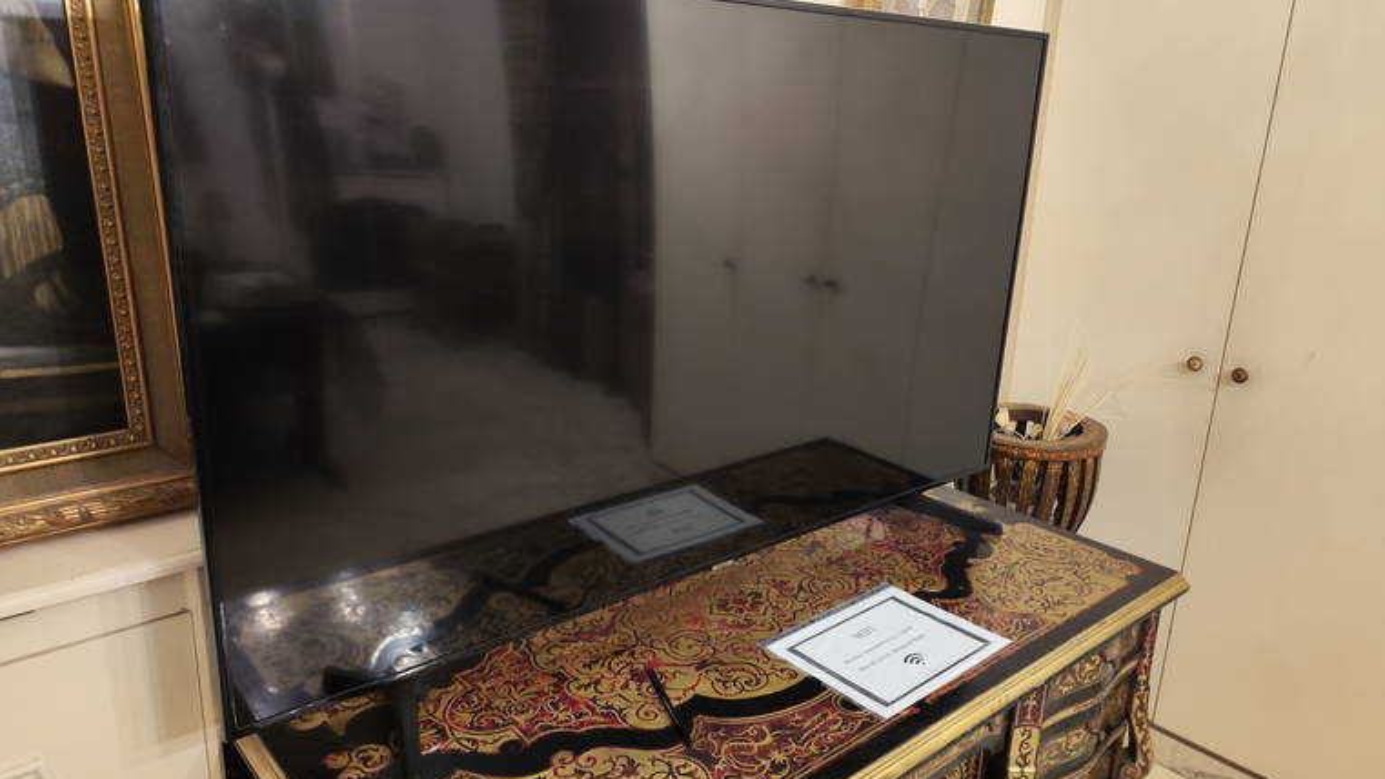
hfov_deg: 71.9
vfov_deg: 44.4
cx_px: 688
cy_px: 391
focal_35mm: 26
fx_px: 955
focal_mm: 7.01
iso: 1303
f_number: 1.69
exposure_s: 1/25
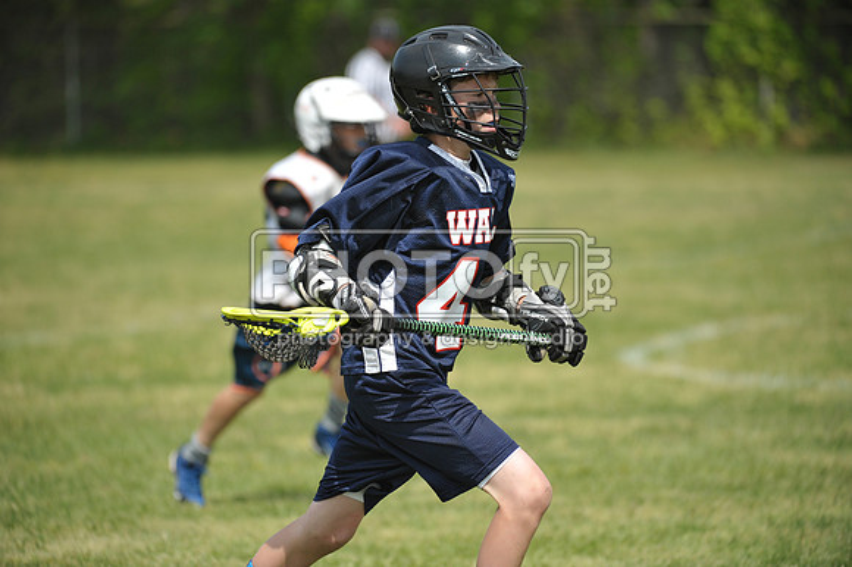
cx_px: 426
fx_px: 5677
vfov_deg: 5.7
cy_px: 284
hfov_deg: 8.6
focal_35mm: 240
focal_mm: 240
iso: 640
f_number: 4
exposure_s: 1/4000
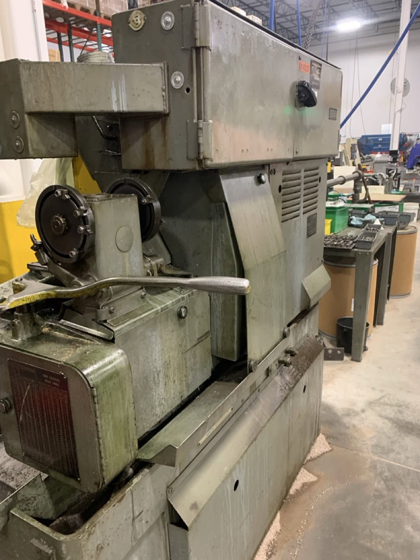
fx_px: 421
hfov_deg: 53.1
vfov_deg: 67.3
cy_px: 280
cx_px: 210
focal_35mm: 26
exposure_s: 1/40
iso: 320
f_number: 1.8
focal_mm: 4.2
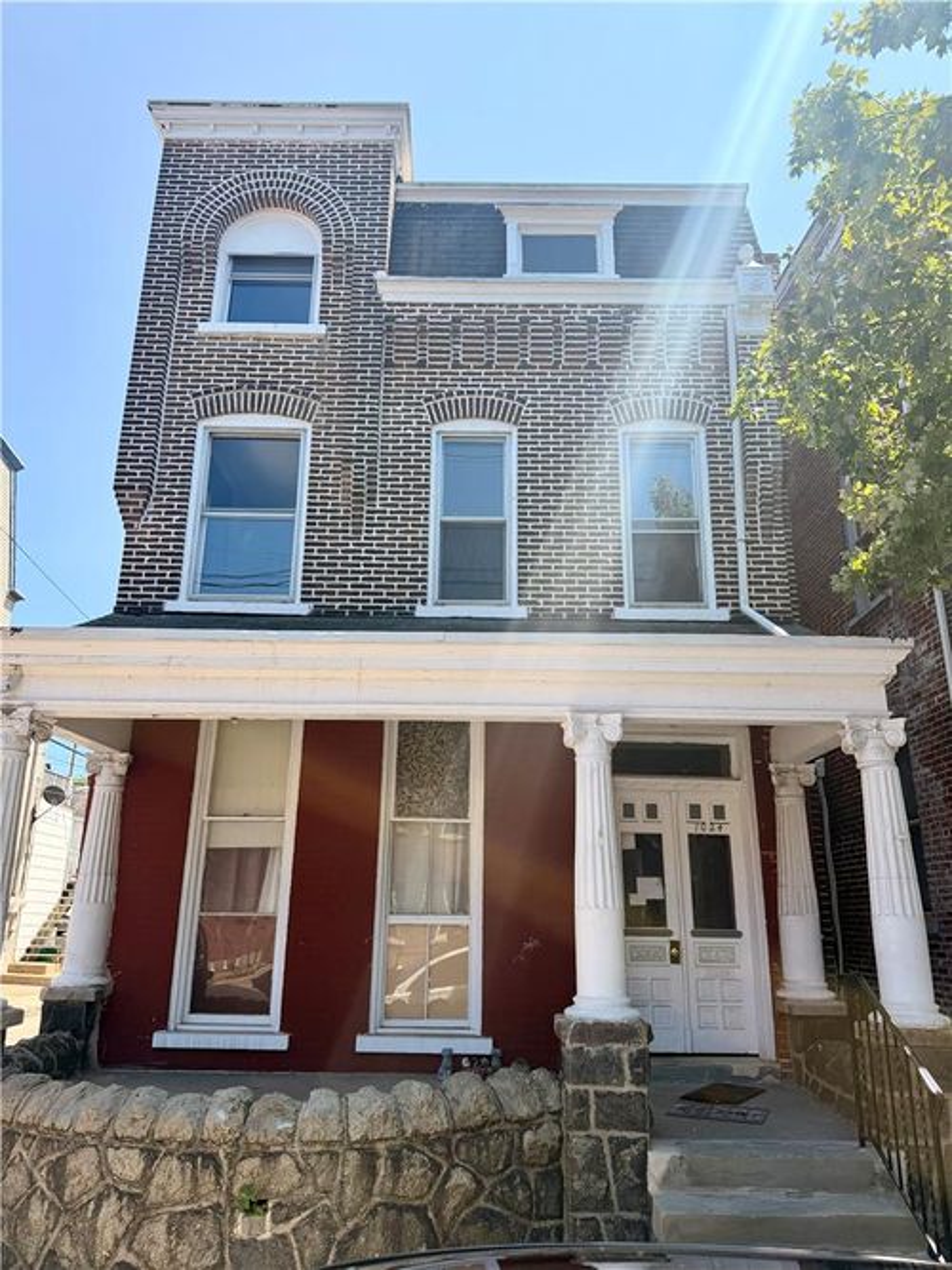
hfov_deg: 56.8
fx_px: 880
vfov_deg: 71.6
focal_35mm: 24
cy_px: 635
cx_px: 476
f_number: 1.78
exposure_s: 1/3145
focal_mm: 6.76
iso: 100
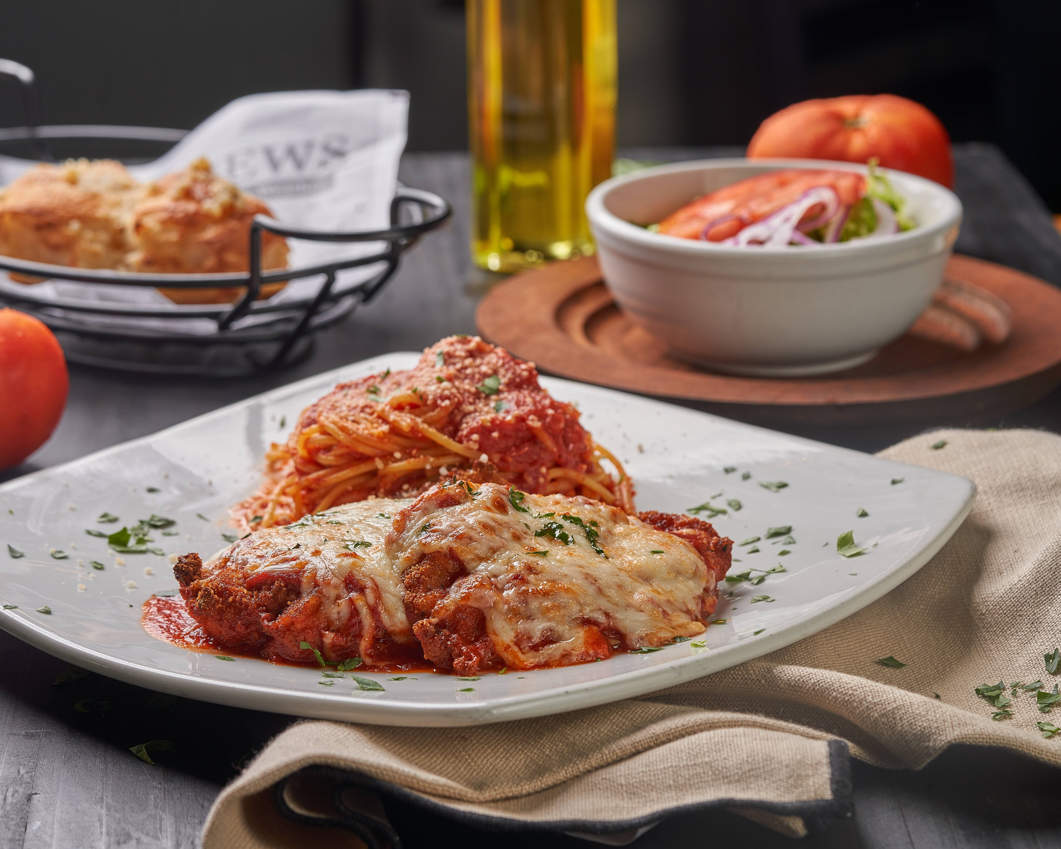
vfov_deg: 15.1
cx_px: 425
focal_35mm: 102
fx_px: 3203
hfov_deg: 18.8
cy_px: 427
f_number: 8
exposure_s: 1/250
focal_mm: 90
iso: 100
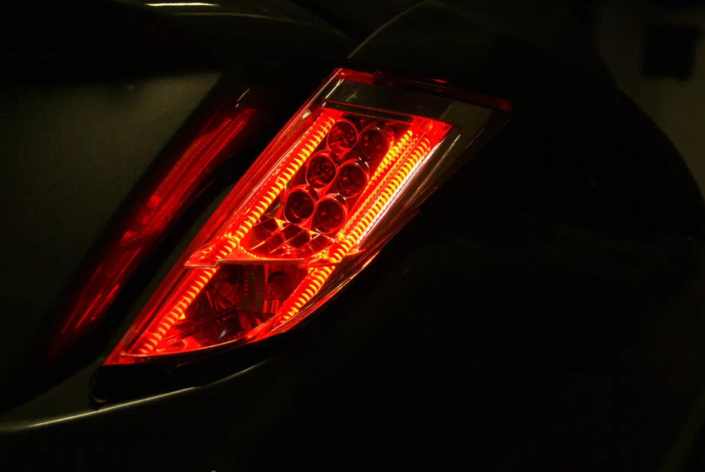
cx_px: 352
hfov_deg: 22.6
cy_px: 236
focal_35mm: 90
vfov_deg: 15.2
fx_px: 1765
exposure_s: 1/60
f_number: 5.6
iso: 400
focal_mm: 60
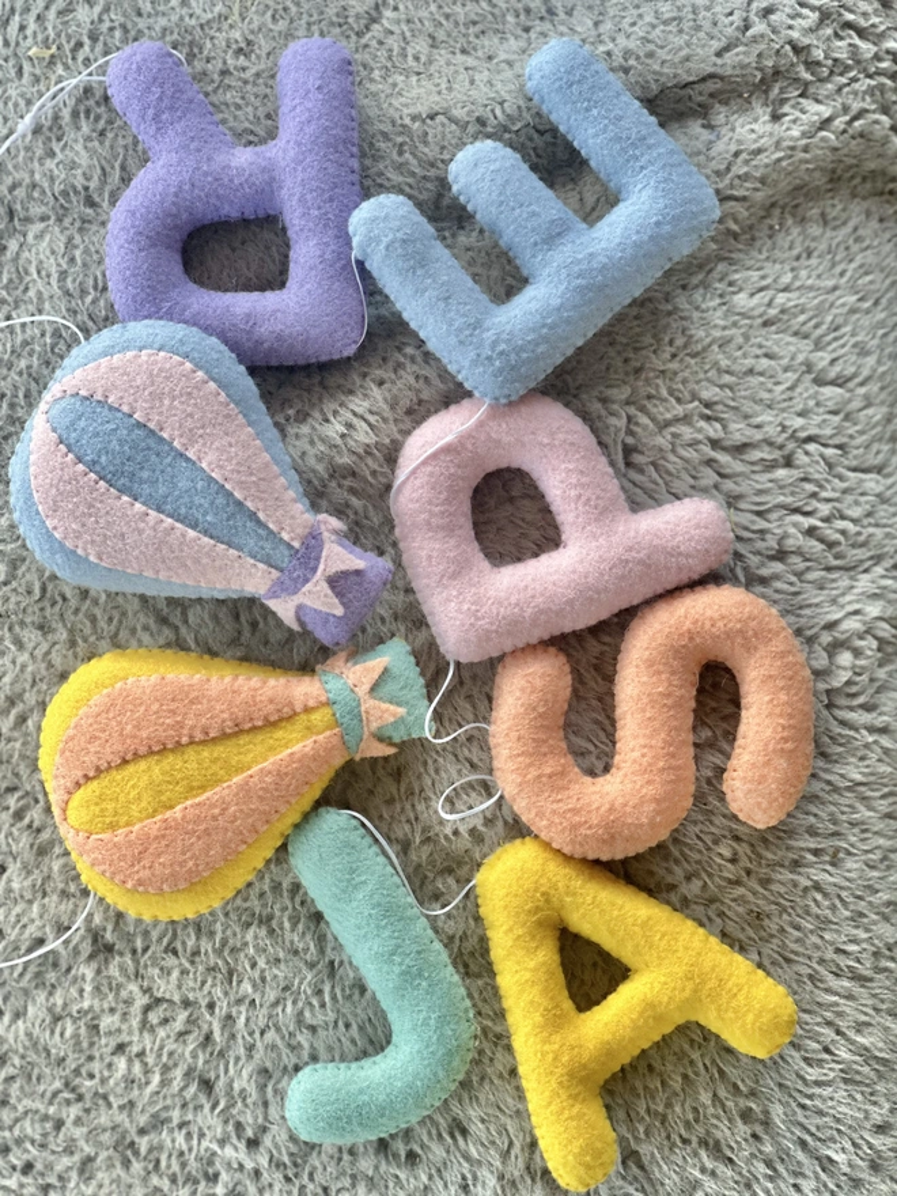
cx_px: 448
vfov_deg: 25.3
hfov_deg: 19.1
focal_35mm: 77
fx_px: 2660
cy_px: 598
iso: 125
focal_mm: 9
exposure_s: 1/121
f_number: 2.8
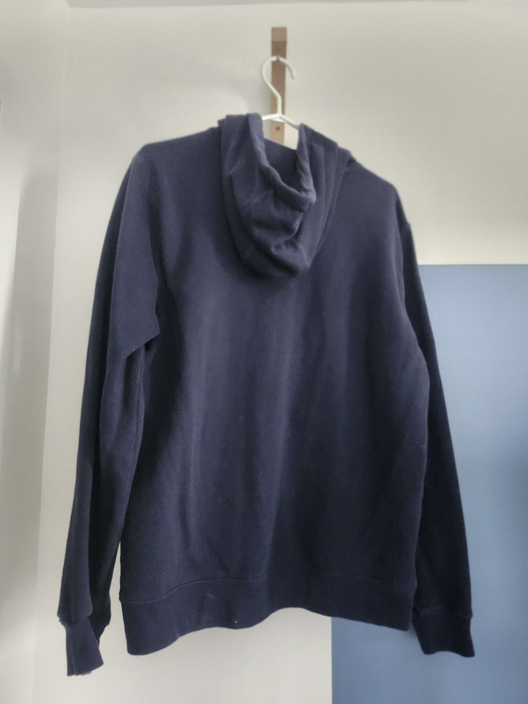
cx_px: 264
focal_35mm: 23
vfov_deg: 73.9
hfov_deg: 58.9
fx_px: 468
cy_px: 352
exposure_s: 1/9.99
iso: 1600
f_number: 1.8
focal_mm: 5.54
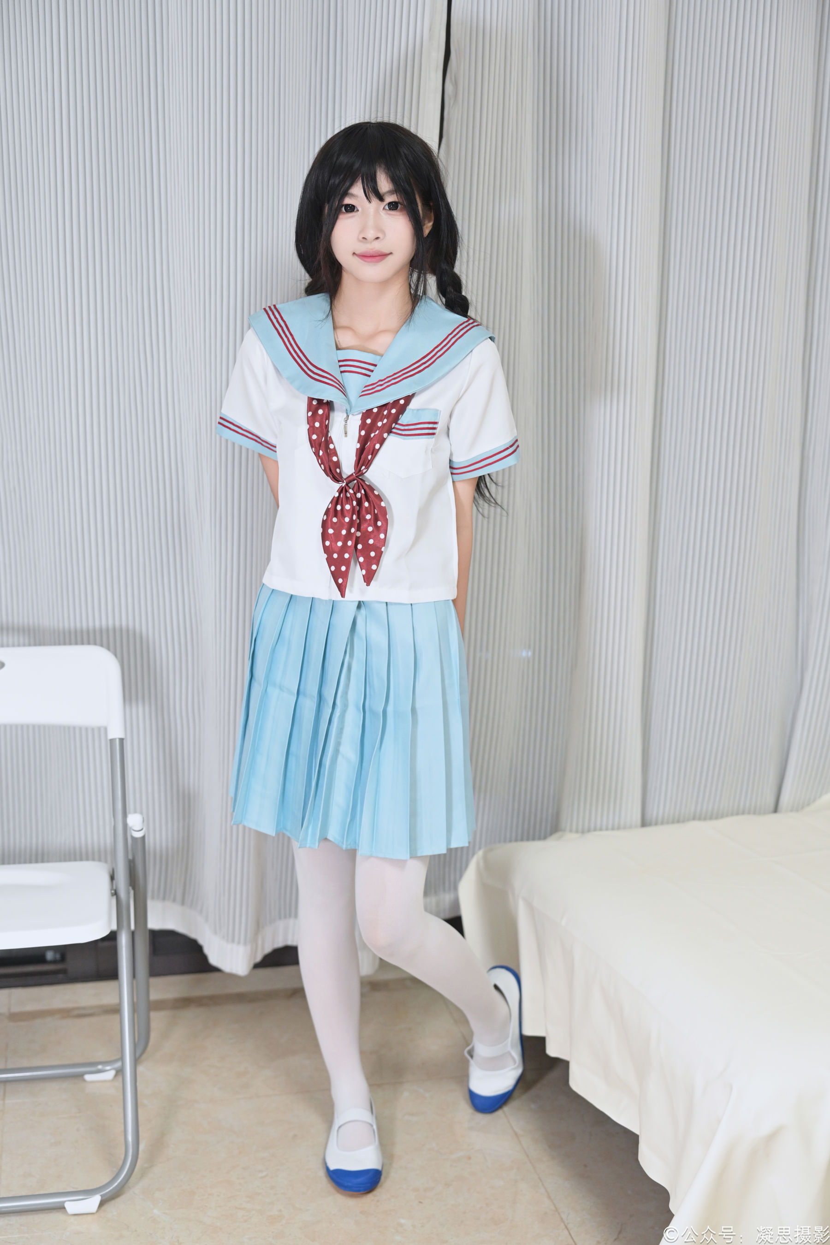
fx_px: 1522
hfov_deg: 30.5
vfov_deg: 44.5
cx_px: 415
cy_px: 622
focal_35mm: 44
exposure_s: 1/100
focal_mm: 44
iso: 1800
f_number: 2.8
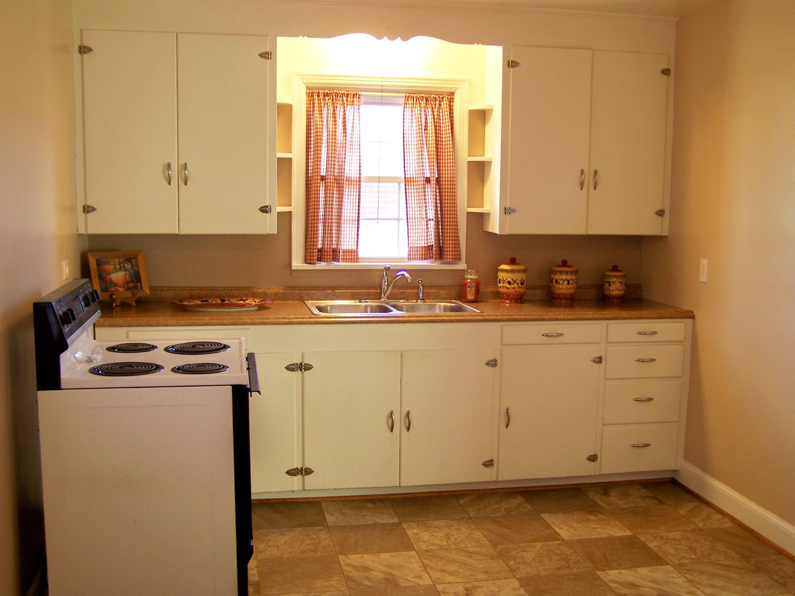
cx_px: 403
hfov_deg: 47.9
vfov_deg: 36.8
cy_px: 295
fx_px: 896
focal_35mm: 39
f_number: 2.8
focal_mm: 6.3
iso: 64
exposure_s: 1/6
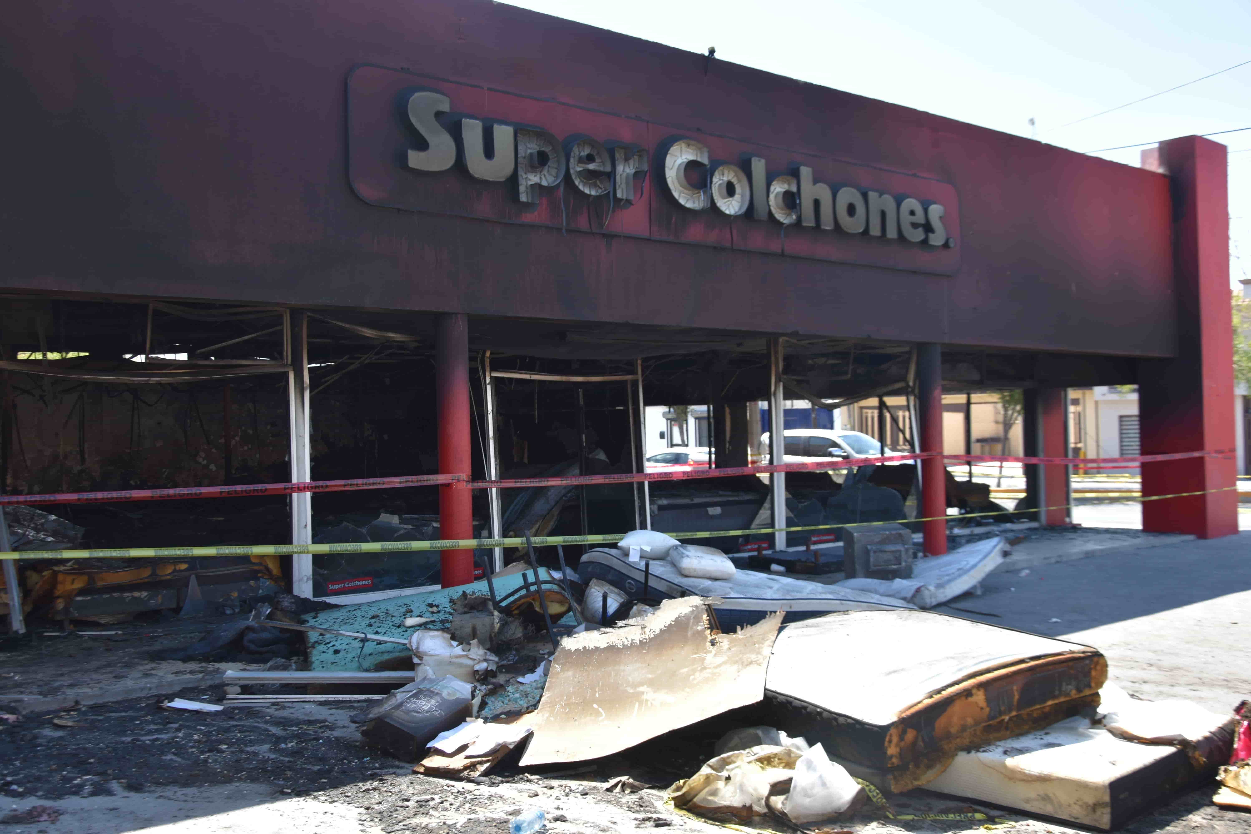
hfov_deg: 53.1
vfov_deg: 36.9
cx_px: 626
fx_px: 1251
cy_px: 417
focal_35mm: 36
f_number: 5
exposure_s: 1/200
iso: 100
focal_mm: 24
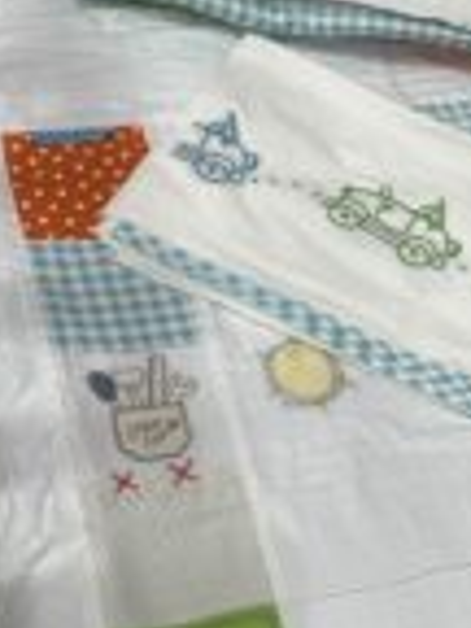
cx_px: 493
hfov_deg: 19.7
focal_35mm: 72
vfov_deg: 26.9
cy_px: 406
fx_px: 1306
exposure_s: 1/100
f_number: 1.8
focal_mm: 4.25
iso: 25
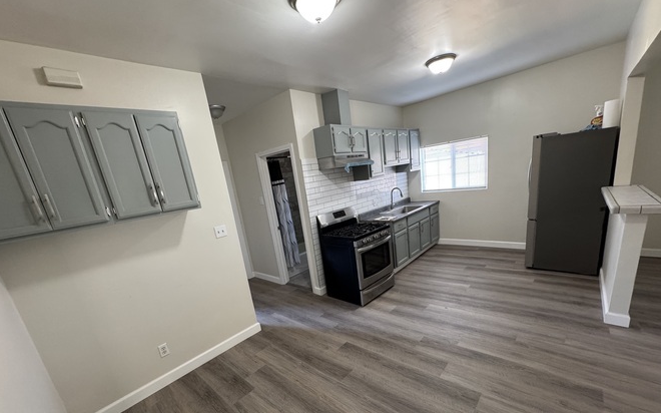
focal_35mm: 15
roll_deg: +8.1
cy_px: 247
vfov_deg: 74.0
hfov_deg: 101.5
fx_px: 270
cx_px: 330
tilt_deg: -15.5
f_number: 2.2
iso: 250
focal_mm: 2.22
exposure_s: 1/60
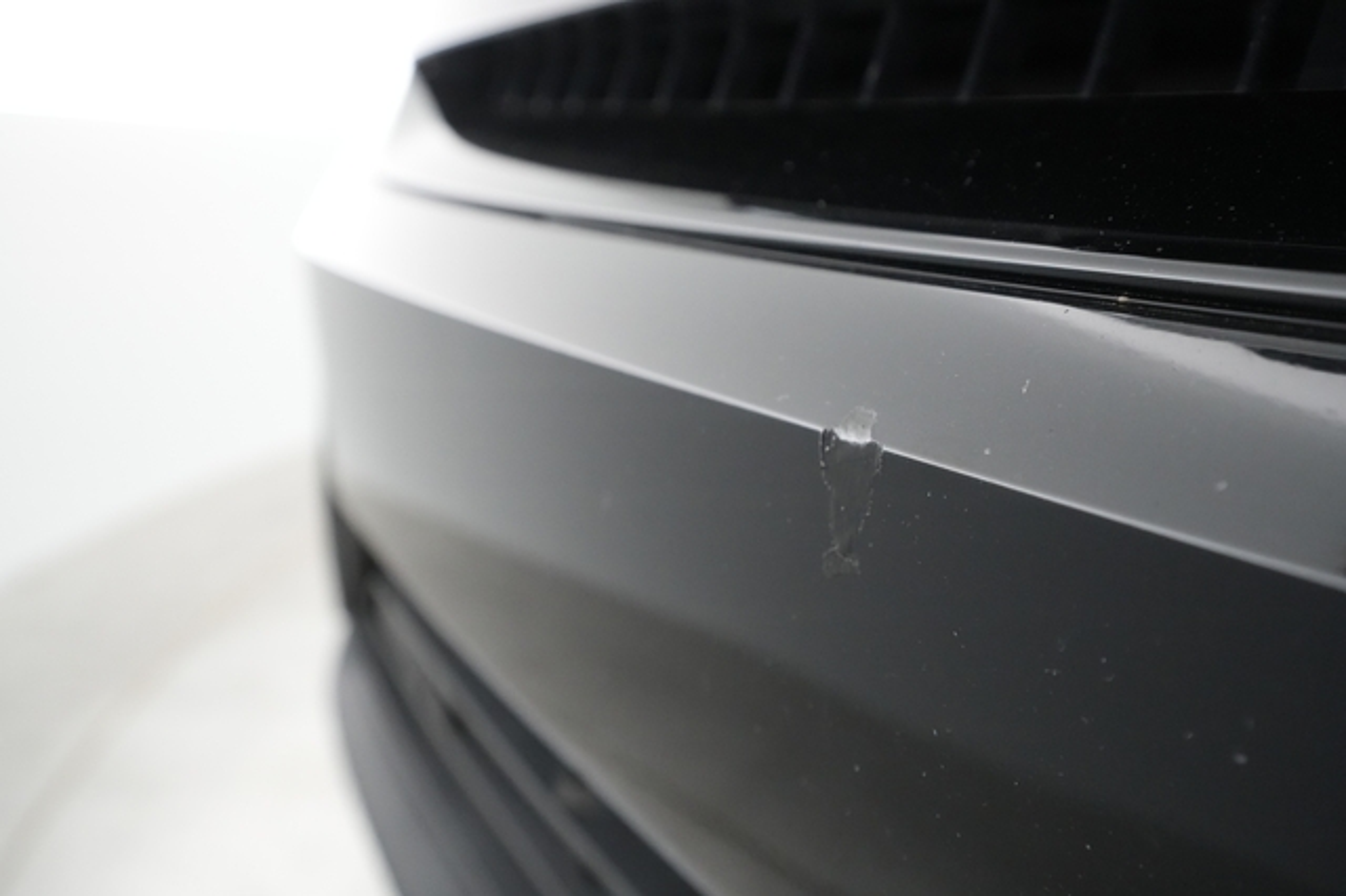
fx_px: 1046
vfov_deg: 46.4
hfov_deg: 65.5
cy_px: 448
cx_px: 673
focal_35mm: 28
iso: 8000
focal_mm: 28
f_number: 4.5
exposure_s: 1/100
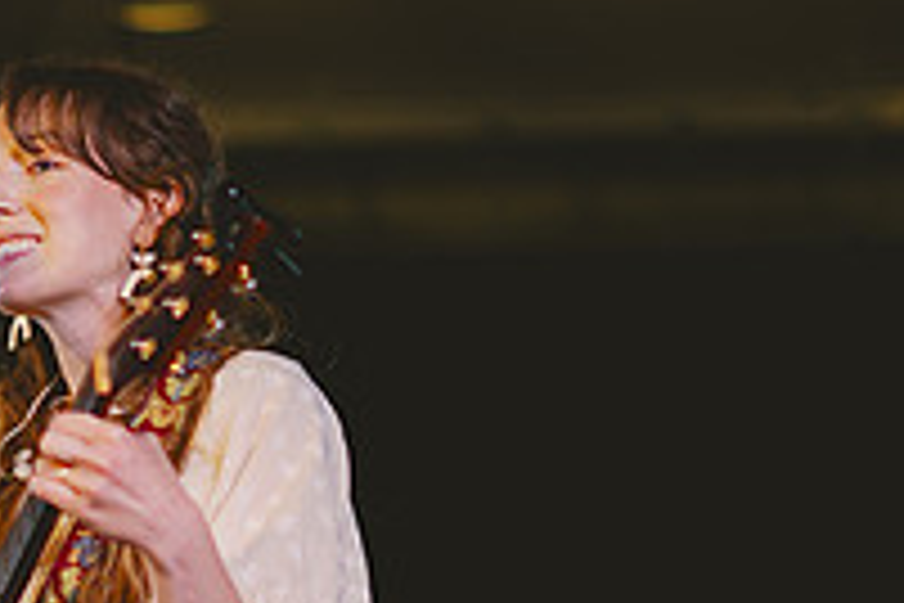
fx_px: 6152
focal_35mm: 245
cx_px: -85
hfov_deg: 8.3
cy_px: 637
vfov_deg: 5.6
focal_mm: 85
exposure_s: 1/125
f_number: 1.4
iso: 125
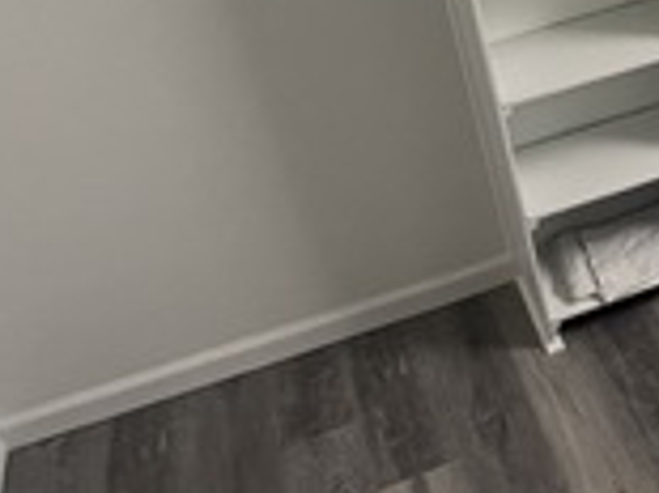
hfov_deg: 30.3
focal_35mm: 56
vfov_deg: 25.3
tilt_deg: -29.6
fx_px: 1065
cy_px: 47
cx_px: 750
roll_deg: +7.6
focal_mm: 1.57
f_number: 1.8
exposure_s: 1/93
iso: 250
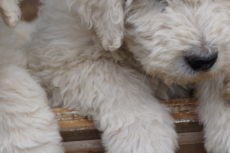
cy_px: 15
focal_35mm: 218
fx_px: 1394
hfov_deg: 9.4
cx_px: 176
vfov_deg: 6.3
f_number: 6.3
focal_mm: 55
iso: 100
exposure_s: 1/320
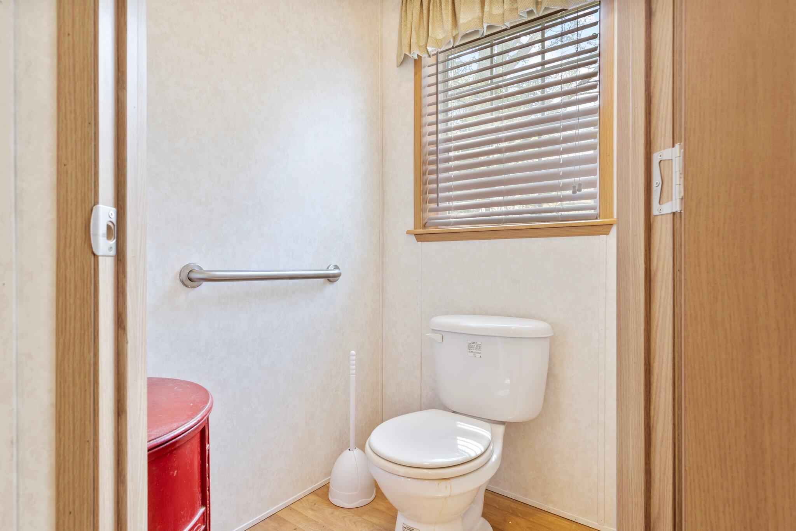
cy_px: 266
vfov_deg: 67.4
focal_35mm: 18
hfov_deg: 90.0
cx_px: 398
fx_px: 398
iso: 64
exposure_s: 2.5
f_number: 9
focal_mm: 18
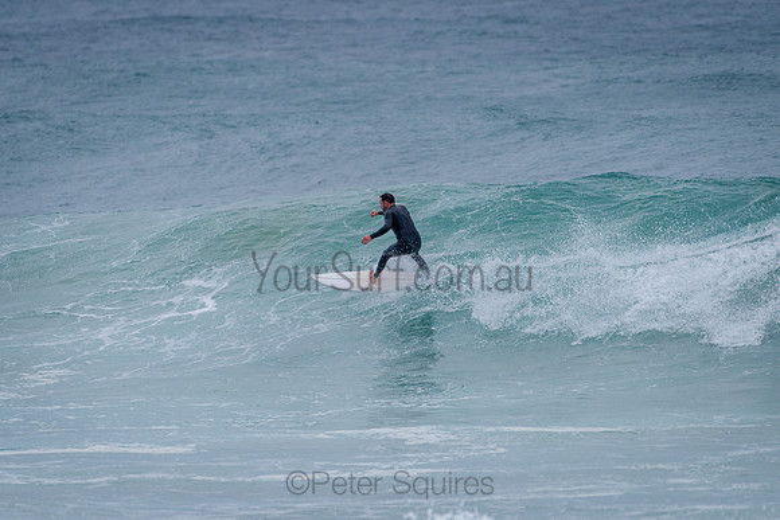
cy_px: 260
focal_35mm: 613
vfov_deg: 2.2
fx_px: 13274
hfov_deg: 3.4
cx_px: 390
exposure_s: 1/2000
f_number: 5.6
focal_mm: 500
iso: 640
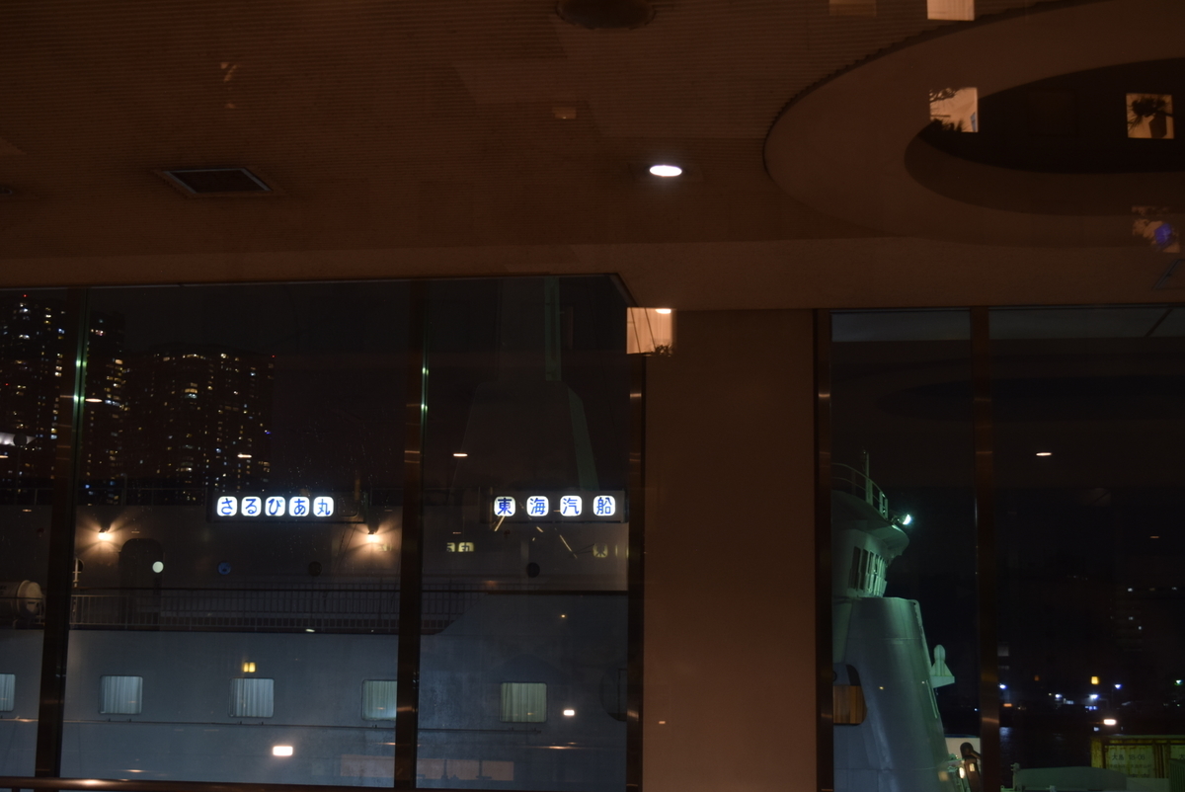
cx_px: 592
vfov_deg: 26.5
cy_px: 396
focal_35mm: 51
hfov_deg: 38.9
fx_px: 1680
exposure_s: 1/8
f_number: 5.6
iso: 400
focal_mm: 34
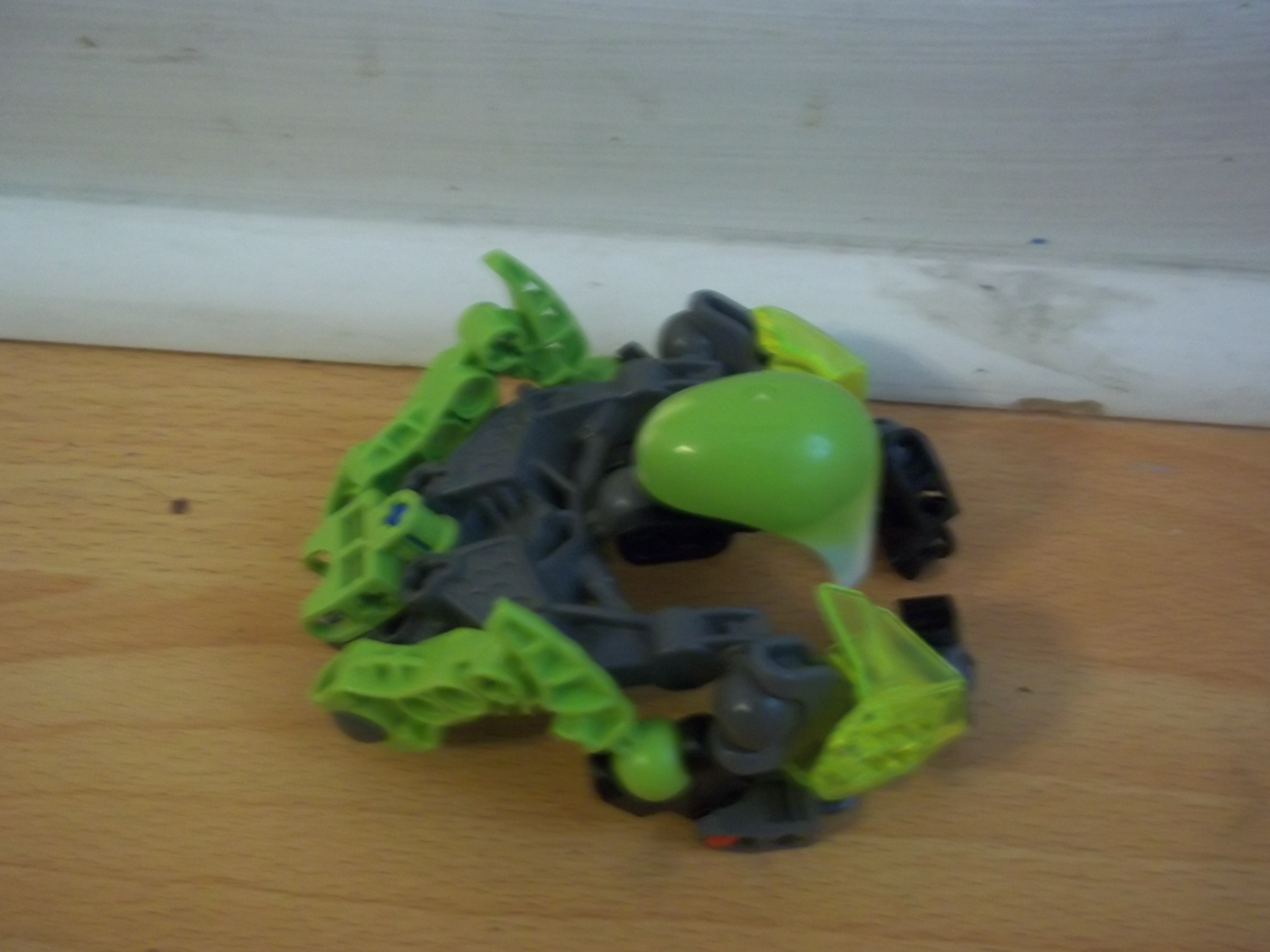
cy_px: 478
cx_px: 632
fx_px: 1431
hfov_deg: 47.9
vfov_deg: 36.8
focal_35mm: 39
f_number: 3.1
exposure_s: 1/8
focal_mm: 6.5
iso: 320
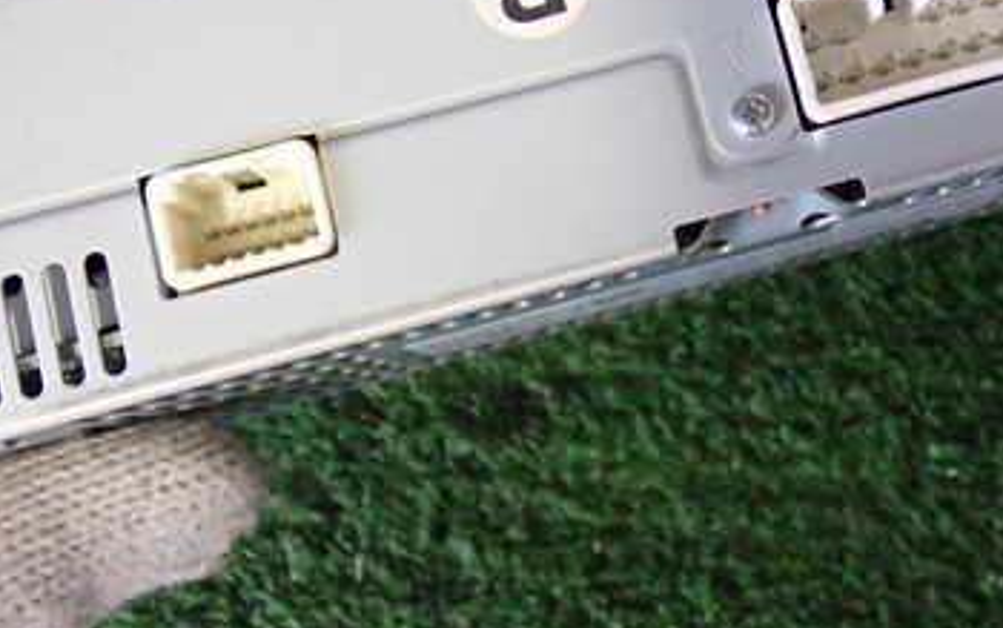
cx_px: 831
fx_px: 1887
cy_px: 6
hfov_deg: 29.0
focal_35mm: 69
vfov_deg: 18.4
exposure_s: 1/40
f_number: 2.7
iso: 500
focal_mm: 6.83
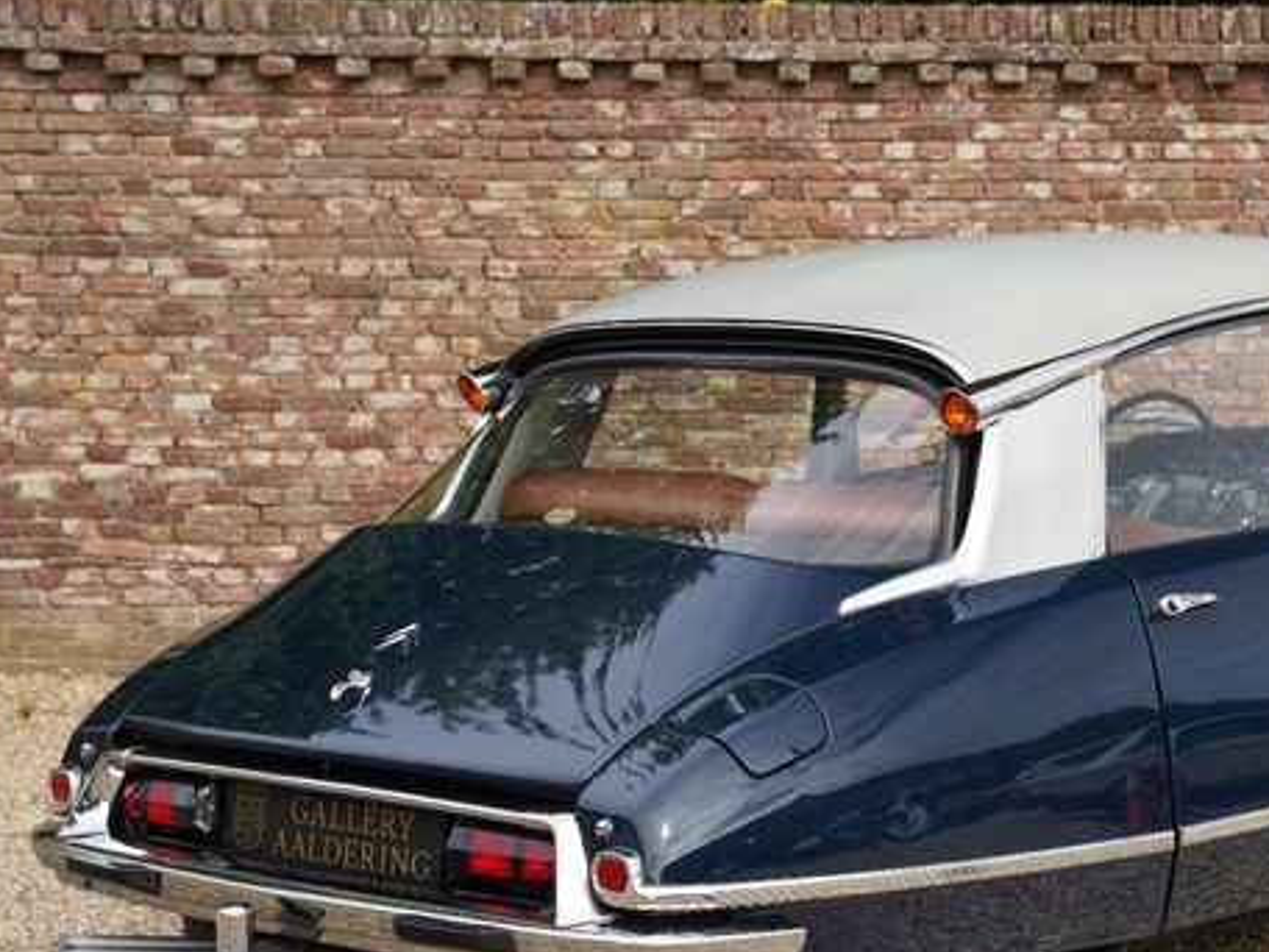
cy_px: 586
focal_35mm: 82
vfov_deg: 17.9
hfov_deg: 23.5
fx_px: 3013
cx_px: 993
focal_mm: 48.7
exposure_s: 1/125
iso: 100
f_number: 5.6
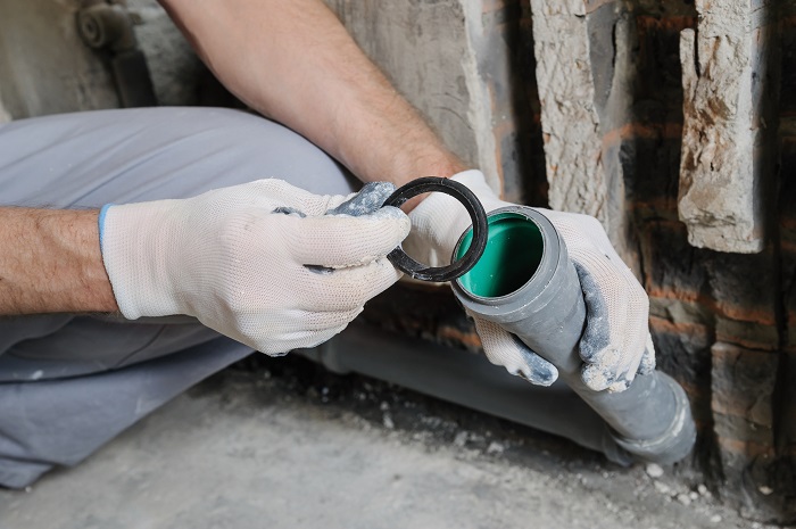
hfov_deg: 41.2
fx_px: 1060
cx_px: 398
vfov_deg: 28.0
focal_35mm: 48
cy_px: 264
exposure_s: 1/125
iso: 320
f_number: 7.1
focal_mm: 48
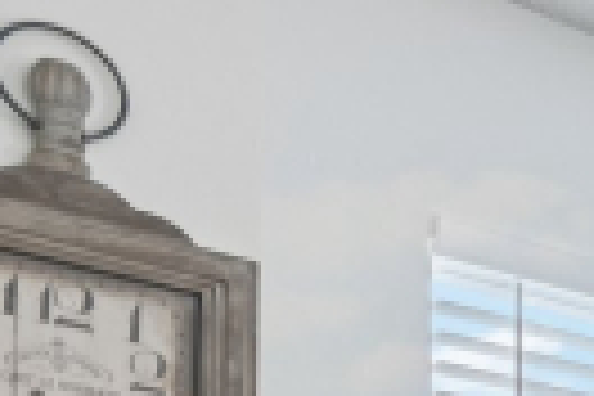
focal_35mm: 91
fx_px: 1501
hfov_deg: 12.5
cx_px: 1665
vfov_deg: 12.8
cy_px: 828
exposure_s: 1/6
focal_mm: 16
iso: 400
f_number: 8
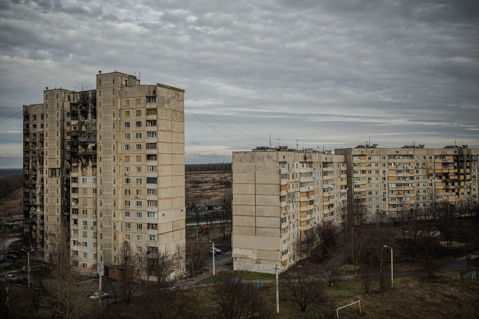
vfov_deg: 37.8
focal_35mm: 35
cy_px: 160
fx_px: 465
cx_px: 240
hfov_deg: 54.5
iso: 160
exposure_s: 1/2500
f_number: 1.8
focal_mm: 35
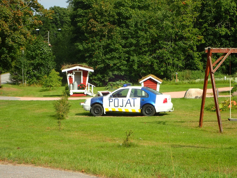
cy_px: 89
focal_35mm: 100
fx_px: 685
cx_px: 118
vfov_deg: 14.8
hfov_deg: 19.6
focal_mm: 18
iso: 100
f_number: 6.3
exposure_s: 1/250
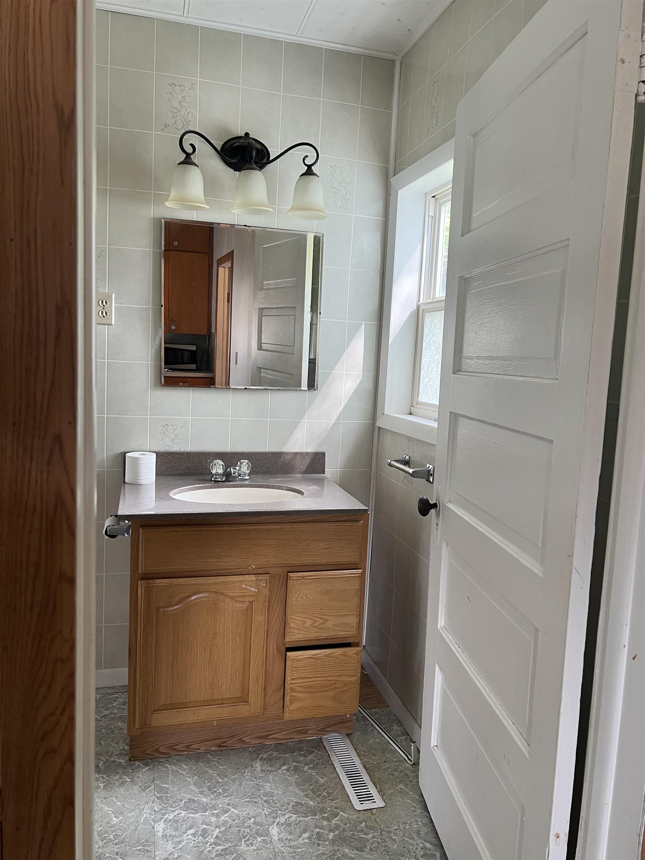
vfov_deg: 67.3
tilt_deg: -6.5
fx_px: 646
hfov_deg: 53.1
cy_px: 430
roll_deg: -2.2
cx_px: 322
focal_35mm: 26
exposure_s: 1/60
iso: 100
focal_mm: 5.7
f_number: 1.5
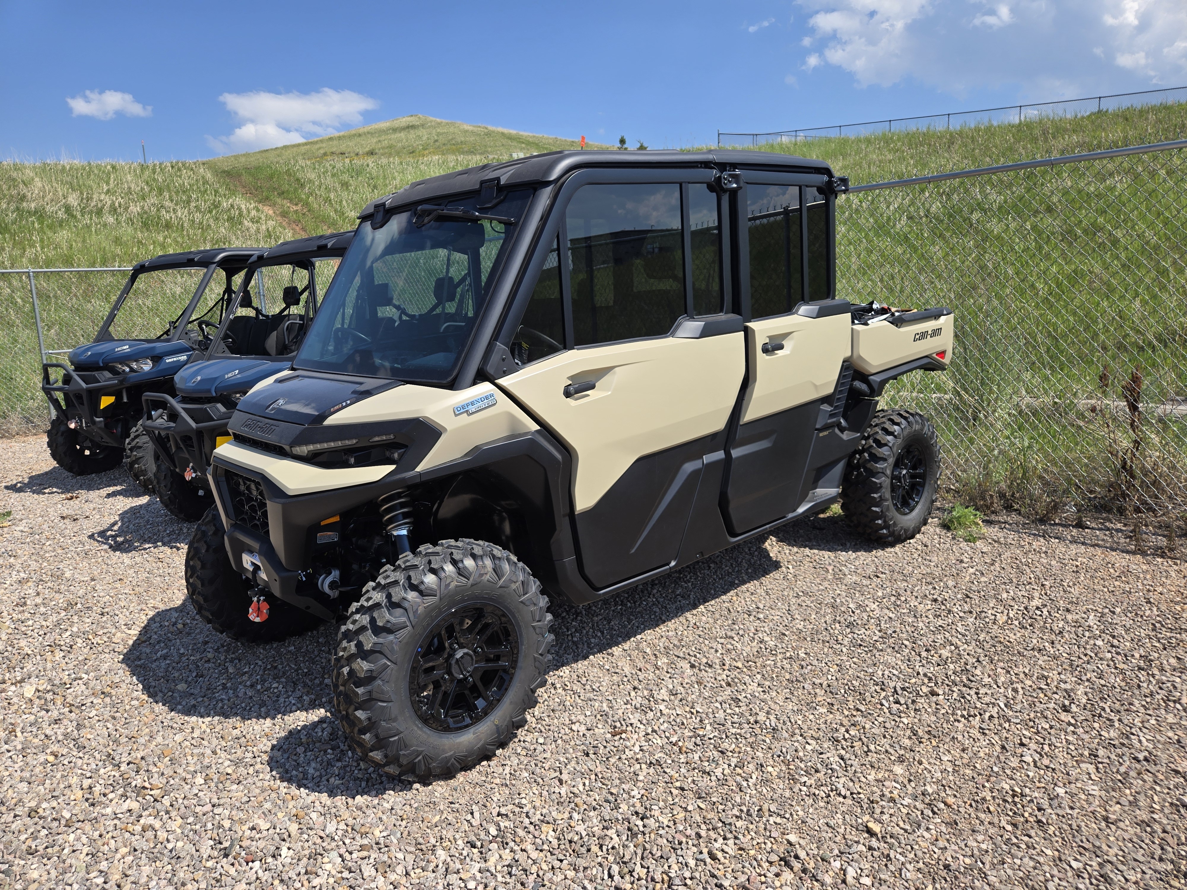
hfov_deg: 73.9
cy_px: 445
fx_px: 789
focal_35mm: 23
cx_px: 594
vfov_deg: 58.9
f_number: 1.8
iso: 25
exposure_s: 1/1814
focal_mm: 5.4
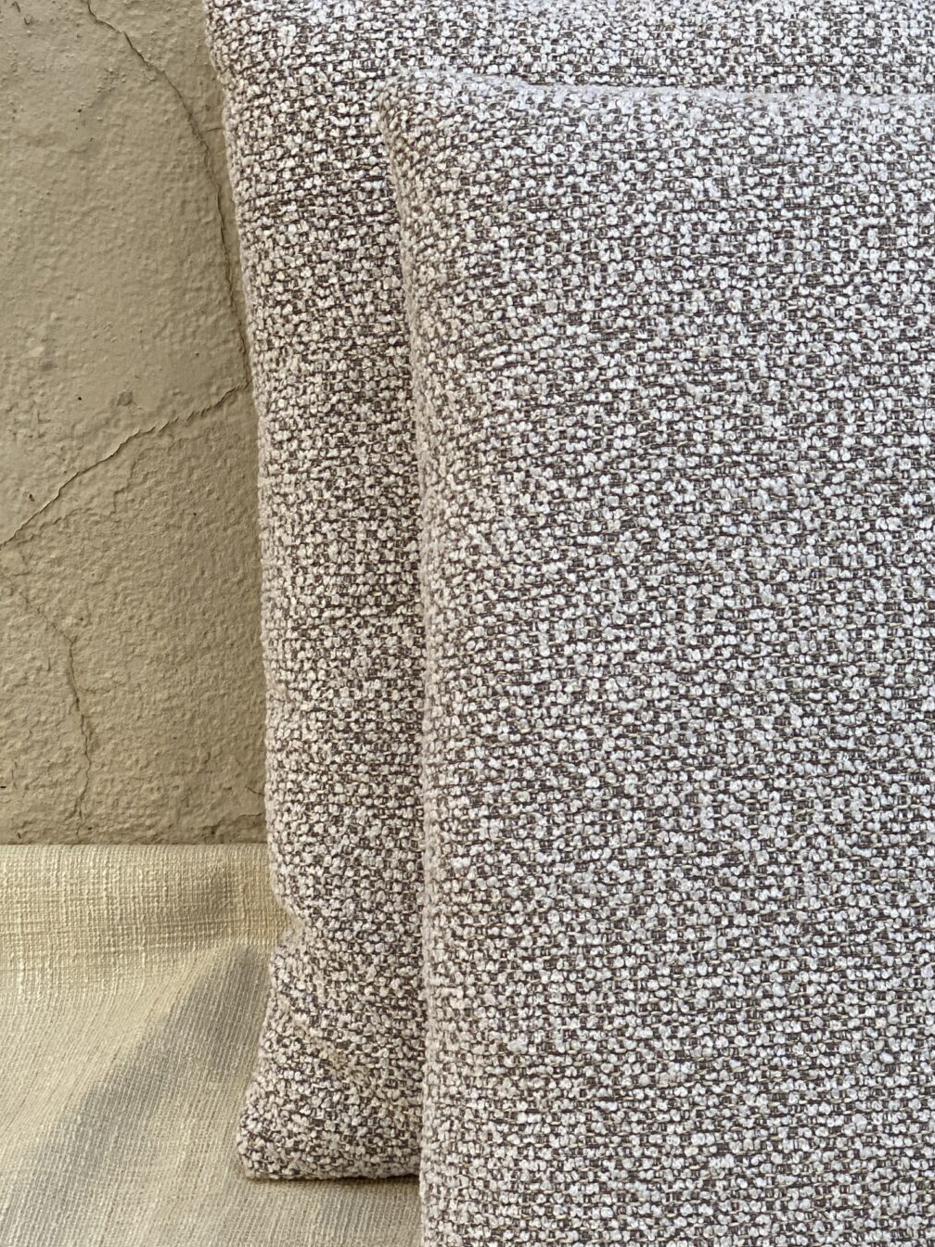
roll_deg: +1.2
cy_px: 885
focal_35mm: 99
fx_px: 3567
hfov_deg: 14.7
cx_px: 875
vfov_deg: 19.7
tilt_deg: -24.8
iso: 40
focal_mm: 6
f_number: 2
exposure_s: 1/122
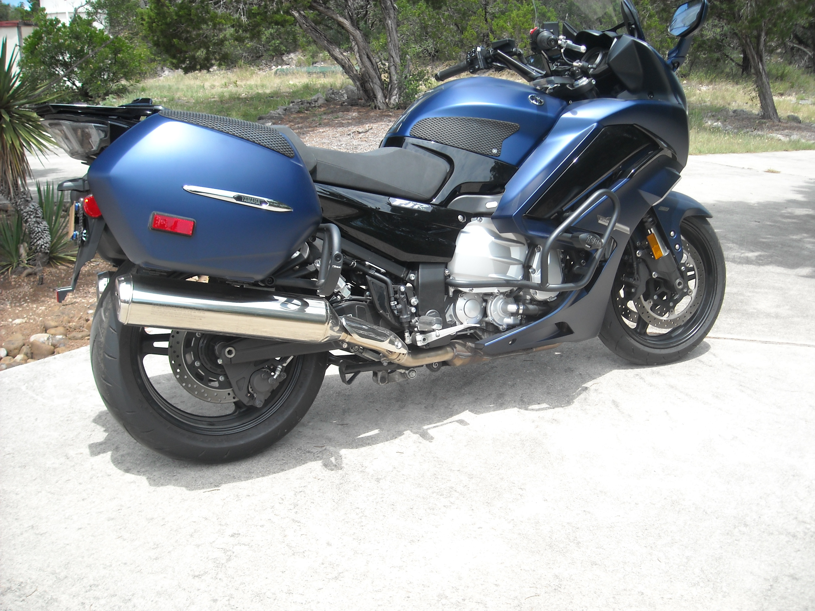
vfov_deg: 40.7
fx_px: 824
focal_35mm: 35
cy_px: 306
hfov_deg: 52.6
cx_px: 408
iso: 64
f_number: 5.6
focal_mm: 5.7
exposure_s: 1/141
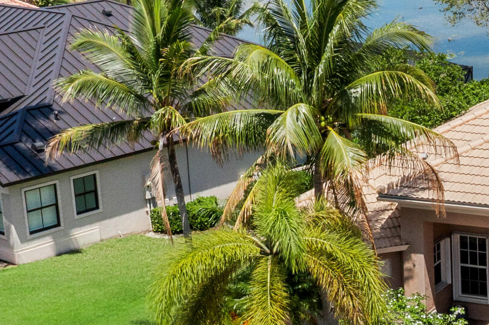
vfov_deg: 13.2
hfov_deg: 18.7
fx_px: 1398
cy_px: 245
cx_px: 593
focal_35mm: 103
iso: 200
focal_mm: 10.26
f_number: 7.1
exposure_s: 1/1000
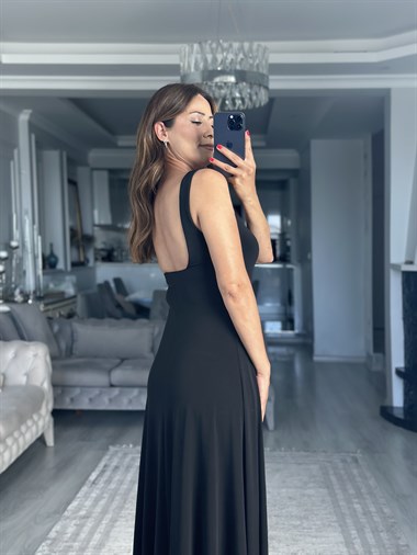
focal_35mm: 48
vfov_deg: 39.6
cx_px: 208
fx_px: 770
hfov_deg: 30.3
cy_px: 278
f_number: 1.78
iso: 125
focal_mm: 6.86
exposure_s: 1/145
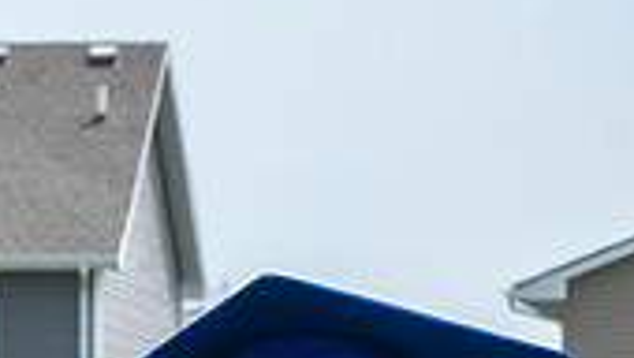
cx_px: -328
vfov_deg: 1.8
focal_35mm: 688
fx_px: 11577
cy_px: 740
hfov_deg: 3.1
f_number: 13
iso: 200
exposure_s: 1/250
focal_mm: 70
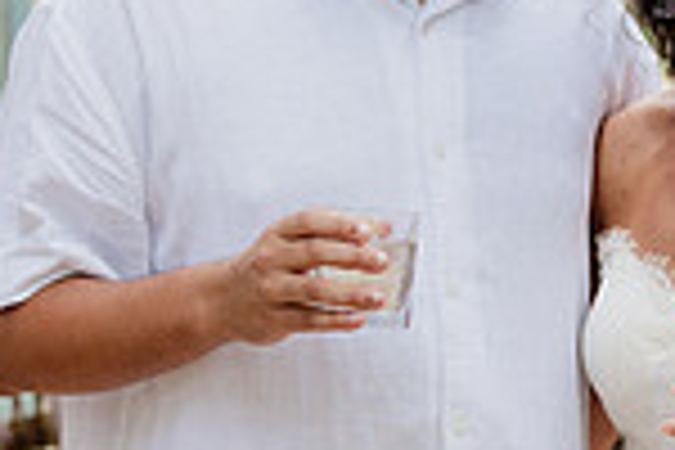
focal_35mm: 182
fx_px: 3412
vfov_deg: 7.5
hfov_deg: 11.2
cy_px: 160
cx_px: 562
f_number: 3.2
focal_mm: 47
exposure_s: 1/200
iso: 400
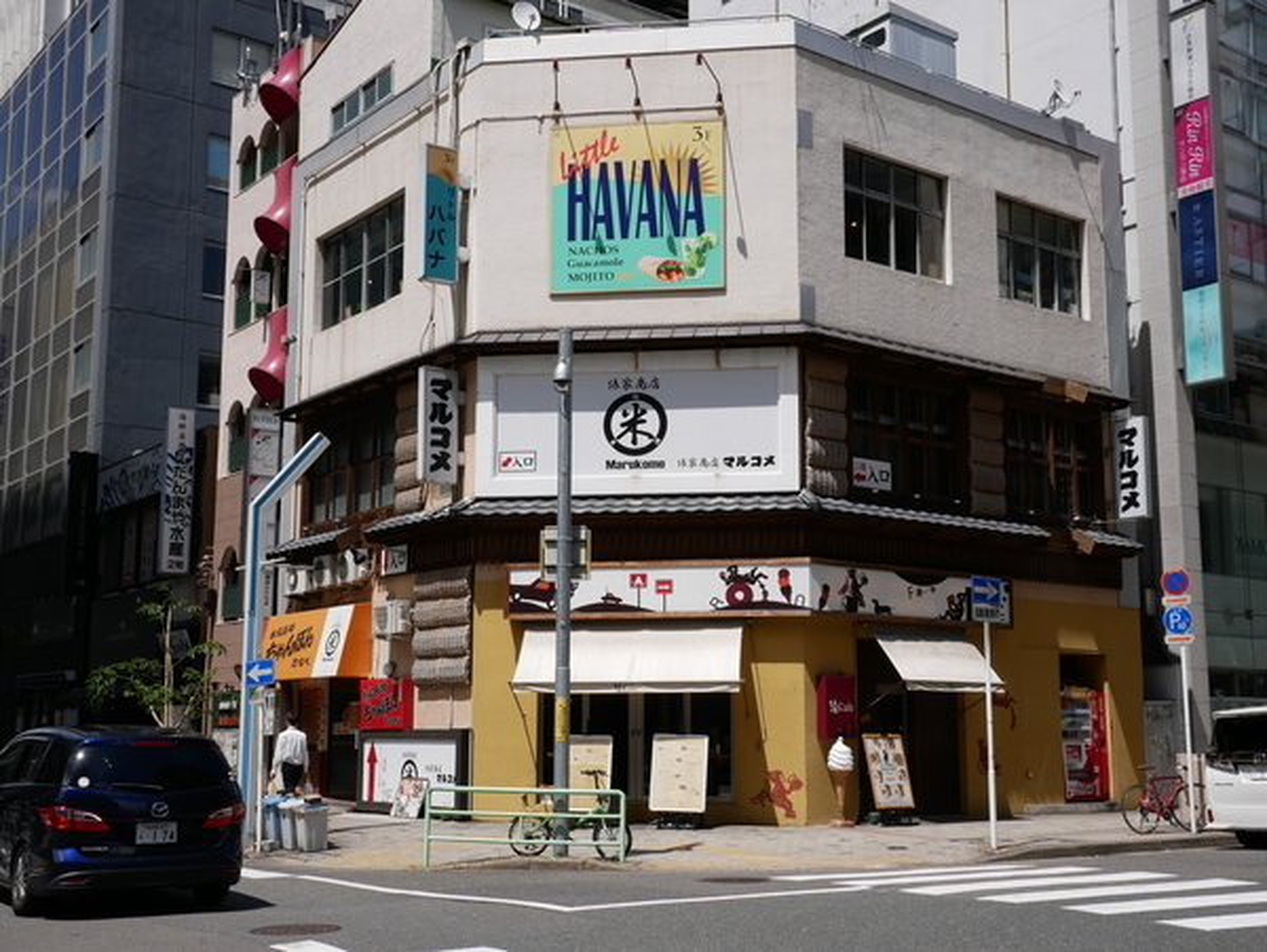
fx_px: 1319
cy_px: 476
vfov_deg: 39.7
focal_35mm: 36
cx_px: 634
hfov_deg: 51.3
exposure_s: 1/500
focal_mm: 18
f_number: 9
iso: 200
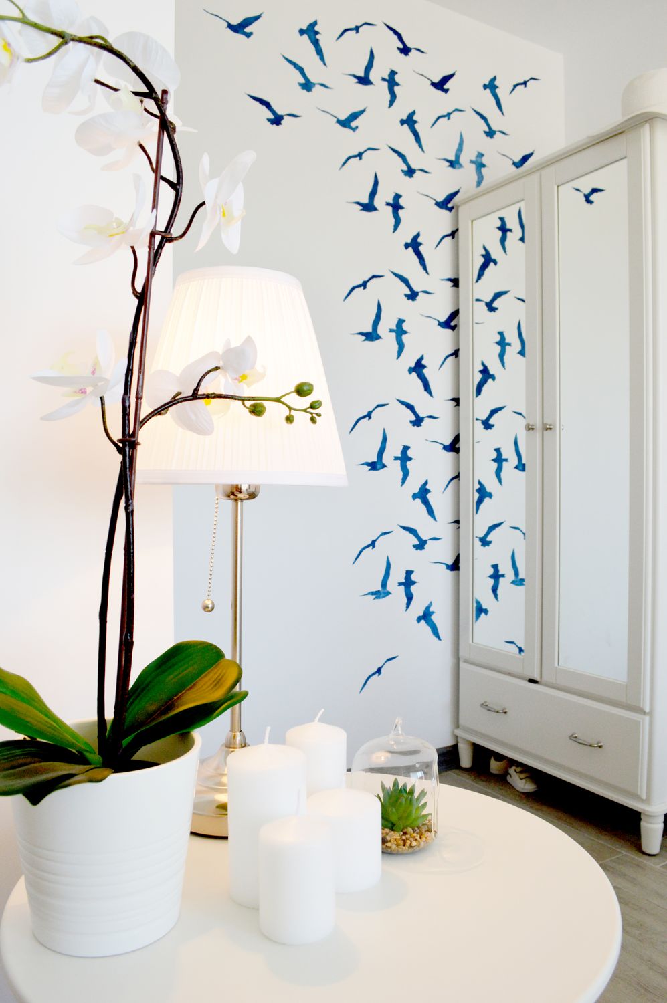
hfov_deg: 47.8
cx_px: 334
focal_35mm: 27
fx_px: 752
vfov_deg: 67.4
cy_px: 502
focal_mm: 18
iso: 360
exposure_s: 1/125
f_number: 5.6
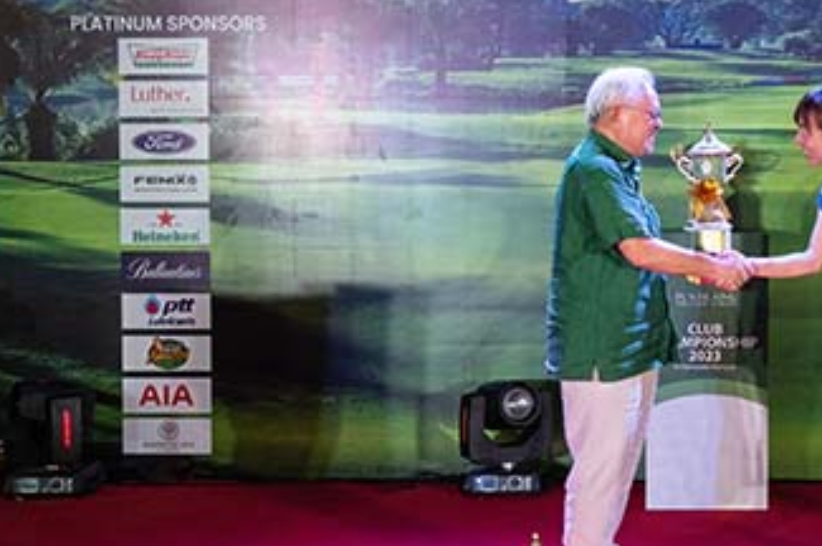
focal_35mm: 71
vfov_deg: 18.9
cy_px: 76
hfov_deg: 28.2
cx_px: 582
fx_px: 1620
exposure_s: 1/200
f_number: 6.3
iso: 1100
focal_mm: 24
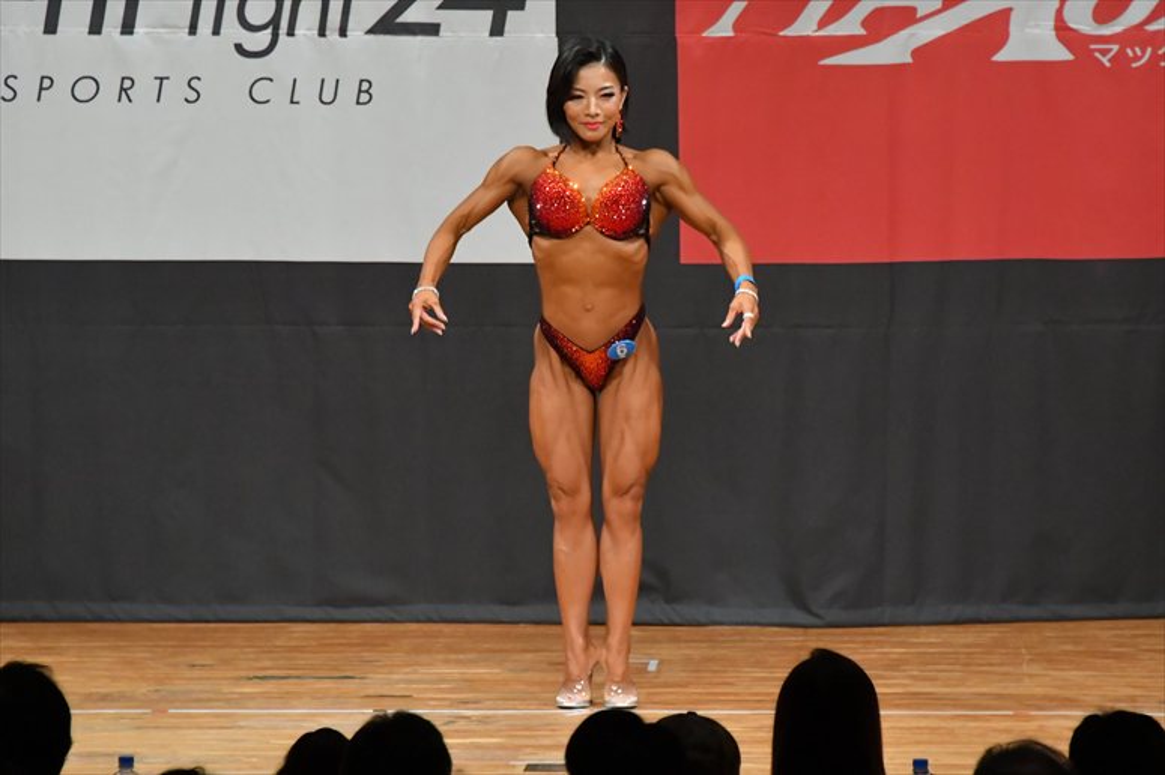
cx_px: 582
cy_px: 388
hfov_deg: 6.5
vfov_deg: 4.4
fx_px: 10189
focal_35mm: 315
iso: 7200
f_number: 5.6
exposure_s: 1/400
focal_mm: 210
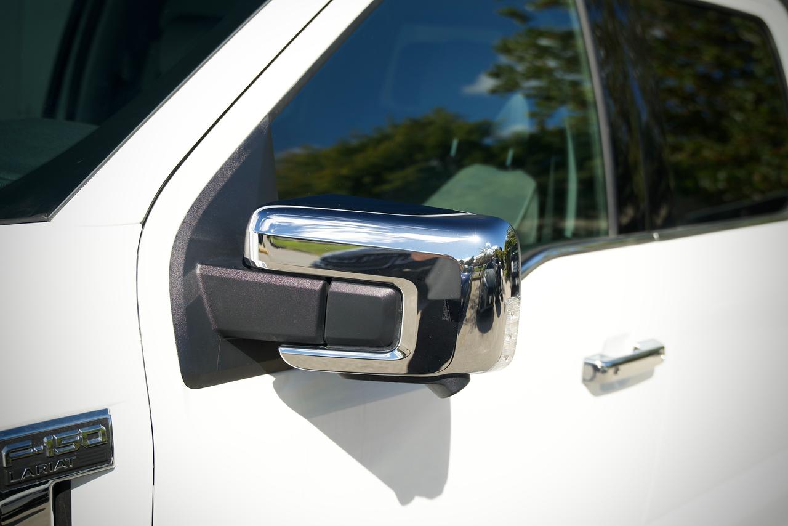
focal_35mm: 51
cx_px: 394
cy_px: 263
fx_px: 1126
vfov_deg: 26.3
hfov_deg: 38.6
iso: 250
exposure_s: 1/50
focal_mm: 34.3
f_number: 2.8
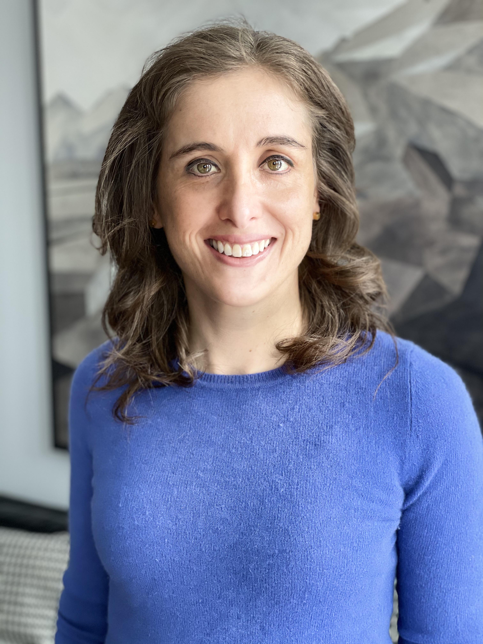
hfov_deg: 28.0
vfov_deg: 36.8
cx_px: 242
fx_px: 967
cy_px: 322
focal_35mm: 52
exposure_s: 1/122
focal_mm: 6
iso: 125
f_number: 2
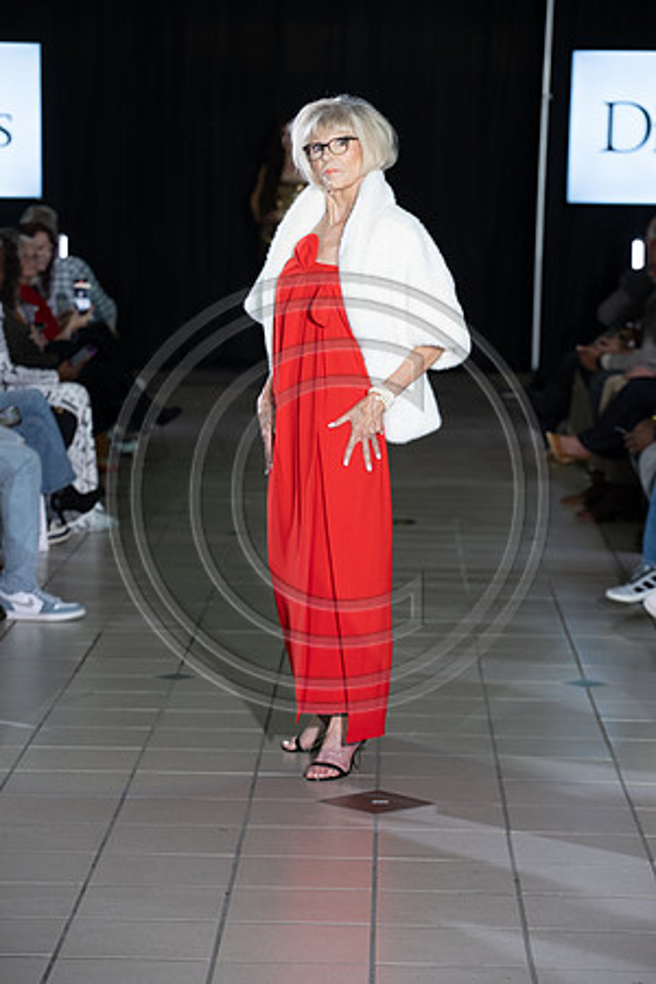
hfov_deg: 12.2
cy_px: 492
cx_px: 328
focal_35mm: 112
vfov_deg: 18.3
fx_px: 3061
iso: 1250
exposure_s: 1/160
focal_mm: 112
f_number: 5
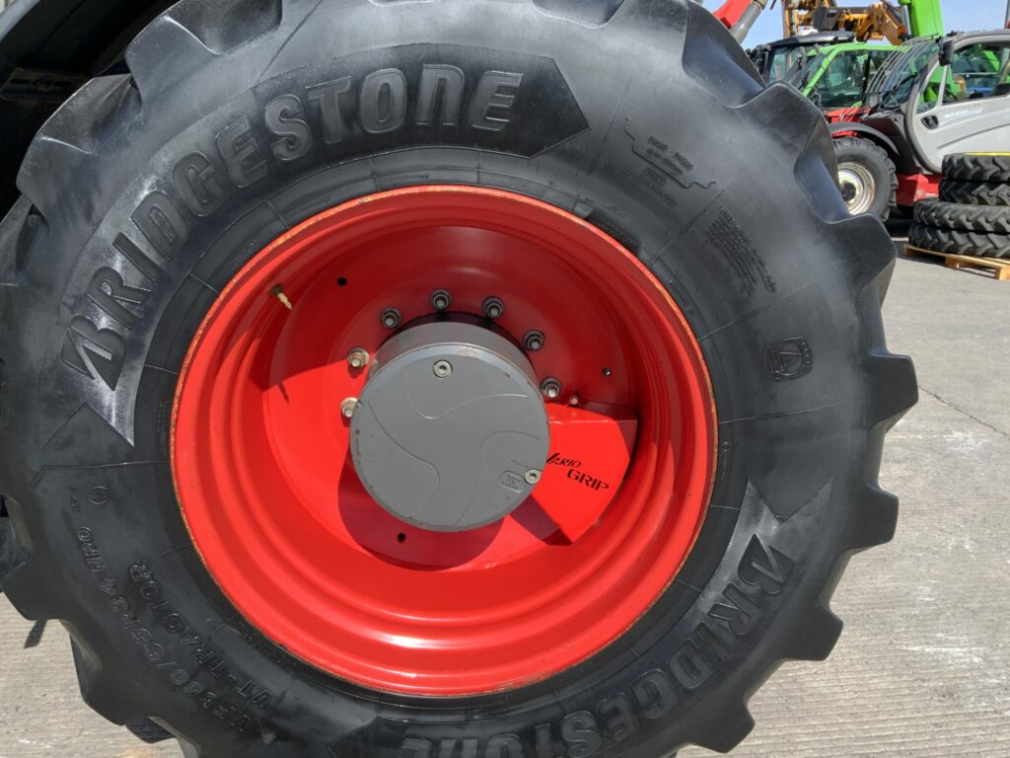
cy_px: 379
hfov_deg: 61.7
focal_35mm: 29
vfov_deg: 48.2
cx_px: 505
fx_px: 846
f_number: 1.8
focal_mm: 3
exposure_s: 1/749
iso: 16
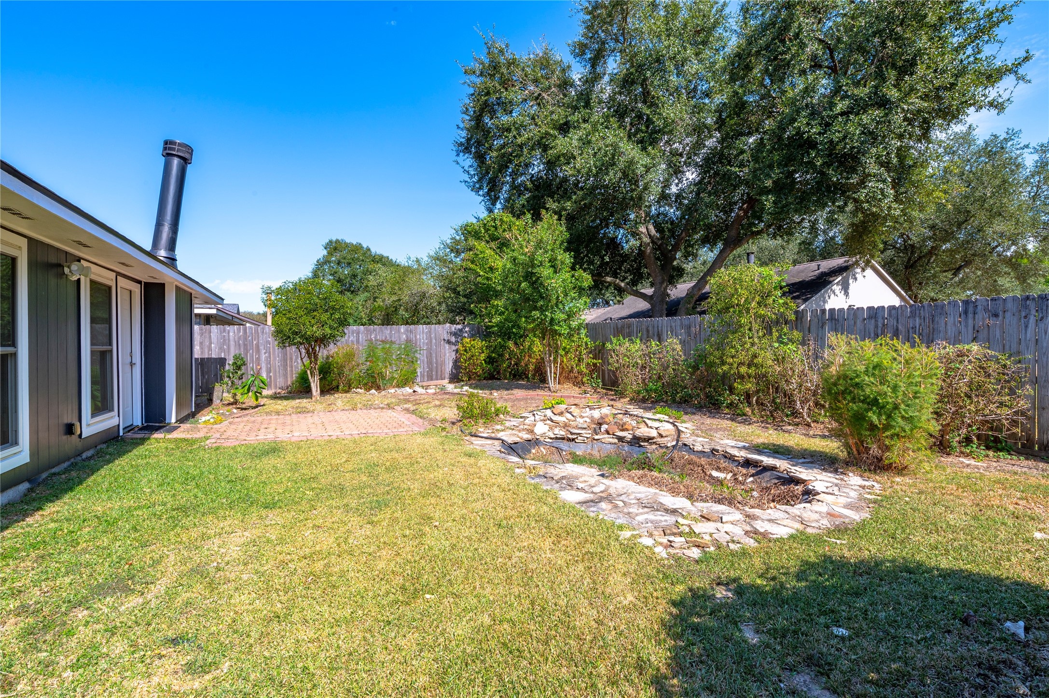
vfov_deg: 73.7
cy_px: 349
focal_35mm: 16
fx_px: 466
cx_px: 524
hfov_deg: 96.8
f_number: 14
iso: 125
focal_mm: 16
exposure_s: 1/100
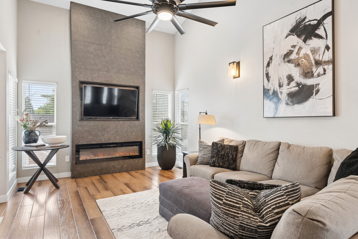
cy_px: 120
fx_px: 209
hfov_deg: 81.2
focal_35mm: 21
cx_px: 179
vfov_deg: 59.6
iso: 640
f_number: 8
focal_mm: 21
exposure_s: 1/40
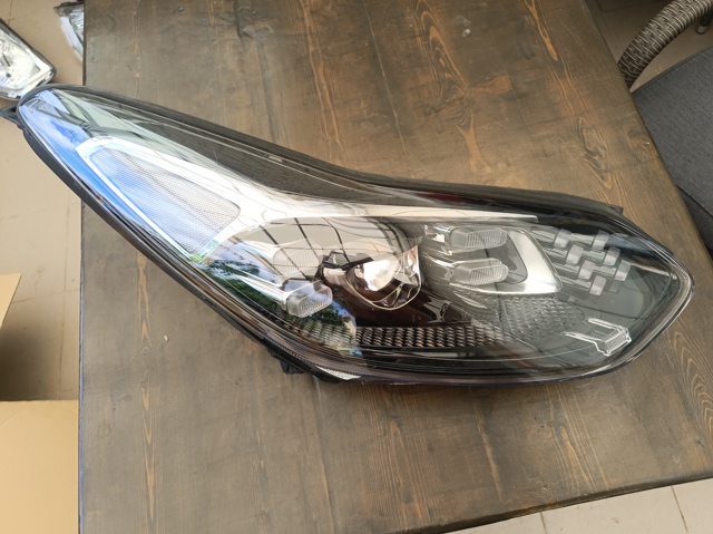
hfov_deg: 71.6
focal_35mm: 24
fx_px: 494
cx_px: 356
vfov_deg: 56.8
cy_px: 267
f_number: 1.65
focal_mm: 6.14
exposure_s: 1/117
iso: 50
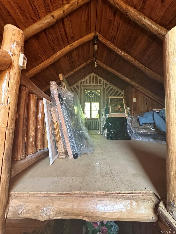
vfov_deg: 102.1
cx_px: 88
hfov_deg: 85.7
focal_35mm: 14
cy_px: 117
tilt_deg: +3.1
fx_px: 95
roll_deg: -1.9
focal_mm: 2.22
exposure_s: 1/60
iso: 500
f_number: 2.2
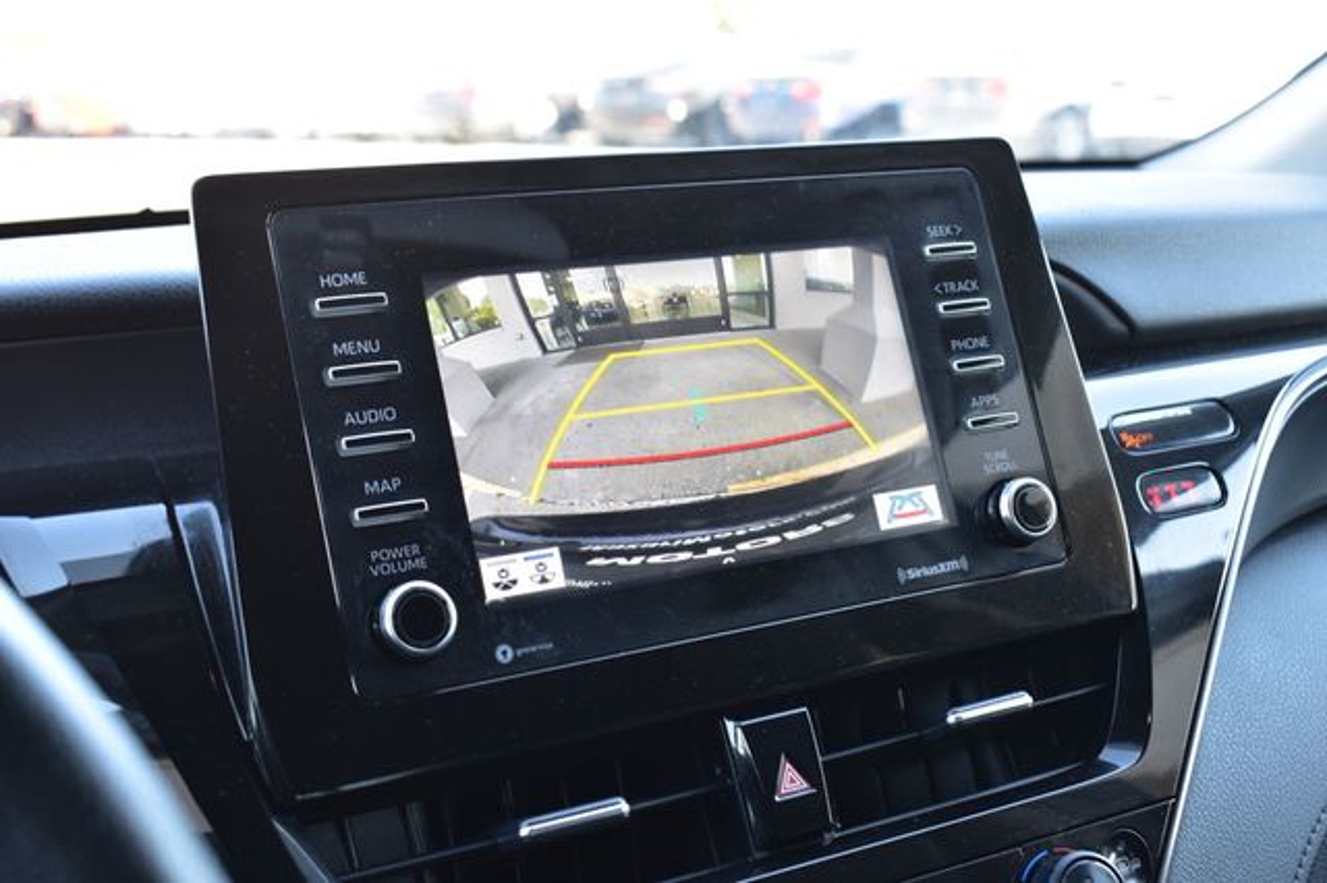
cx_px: 664
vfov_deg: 29.8
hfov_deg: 43.6
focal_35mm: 45
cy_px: 442
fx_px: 1658
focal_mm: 30
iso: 400
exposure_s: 1/30
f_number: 7.1
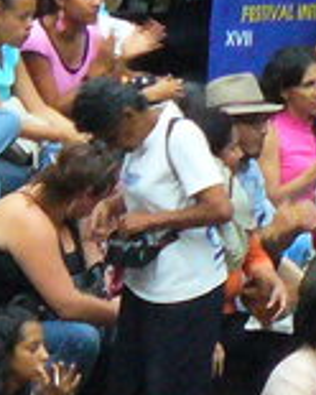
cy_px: 76
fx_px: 11819
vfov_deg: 1.9
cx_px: 189
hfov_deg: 1.5
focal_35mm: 1011
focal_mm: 25.9
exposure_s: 1/30
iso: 400
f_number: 4
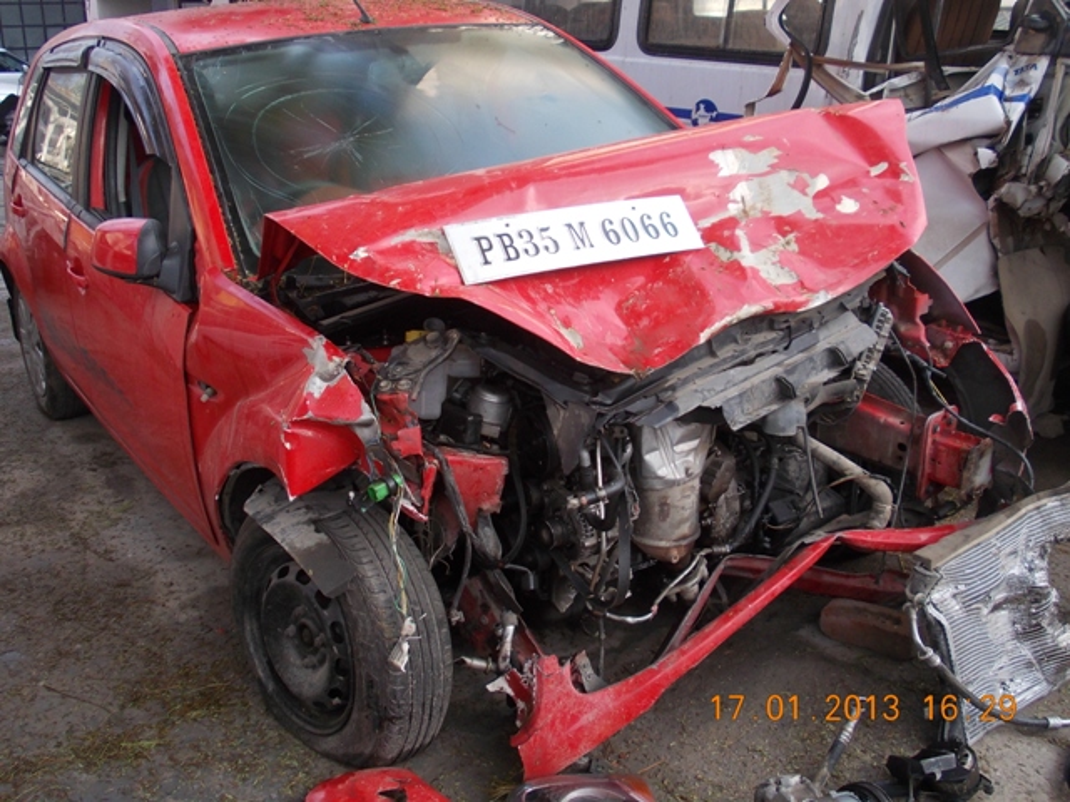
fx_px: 1175
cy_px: 401
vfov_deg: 37.7
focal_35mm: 38
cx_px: 535
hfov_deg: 49.0
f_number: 3.1
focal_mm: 5.3
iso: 80
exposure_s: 1/100
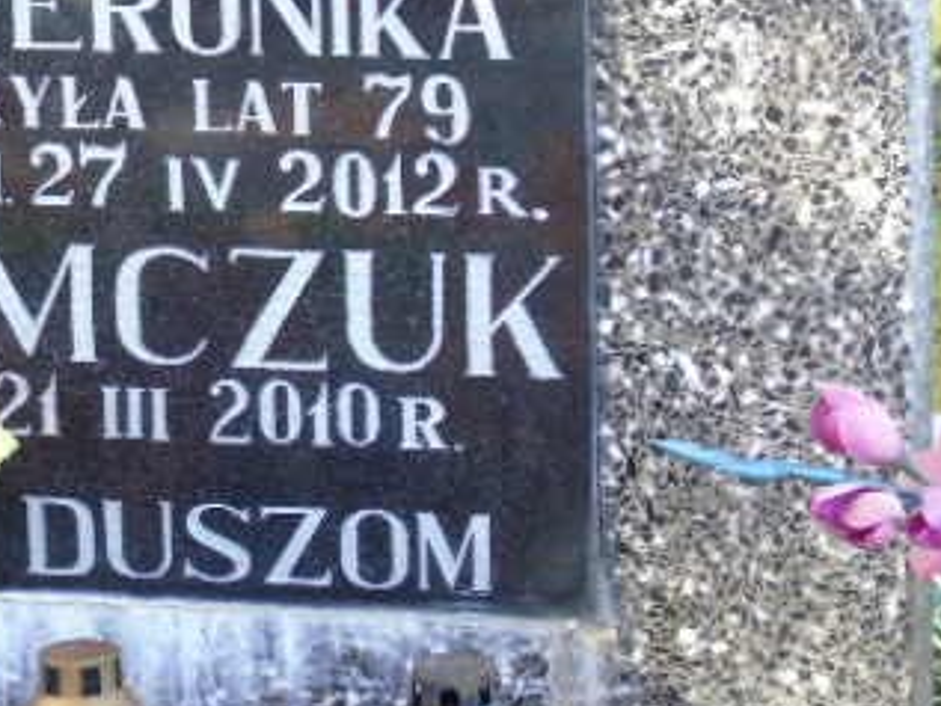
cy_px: 202
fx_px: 6799
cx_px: 3
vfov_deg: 5.9
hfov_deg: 7.9
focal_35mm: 250
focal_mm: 22
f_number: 4.6
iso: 100
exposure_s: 1/30
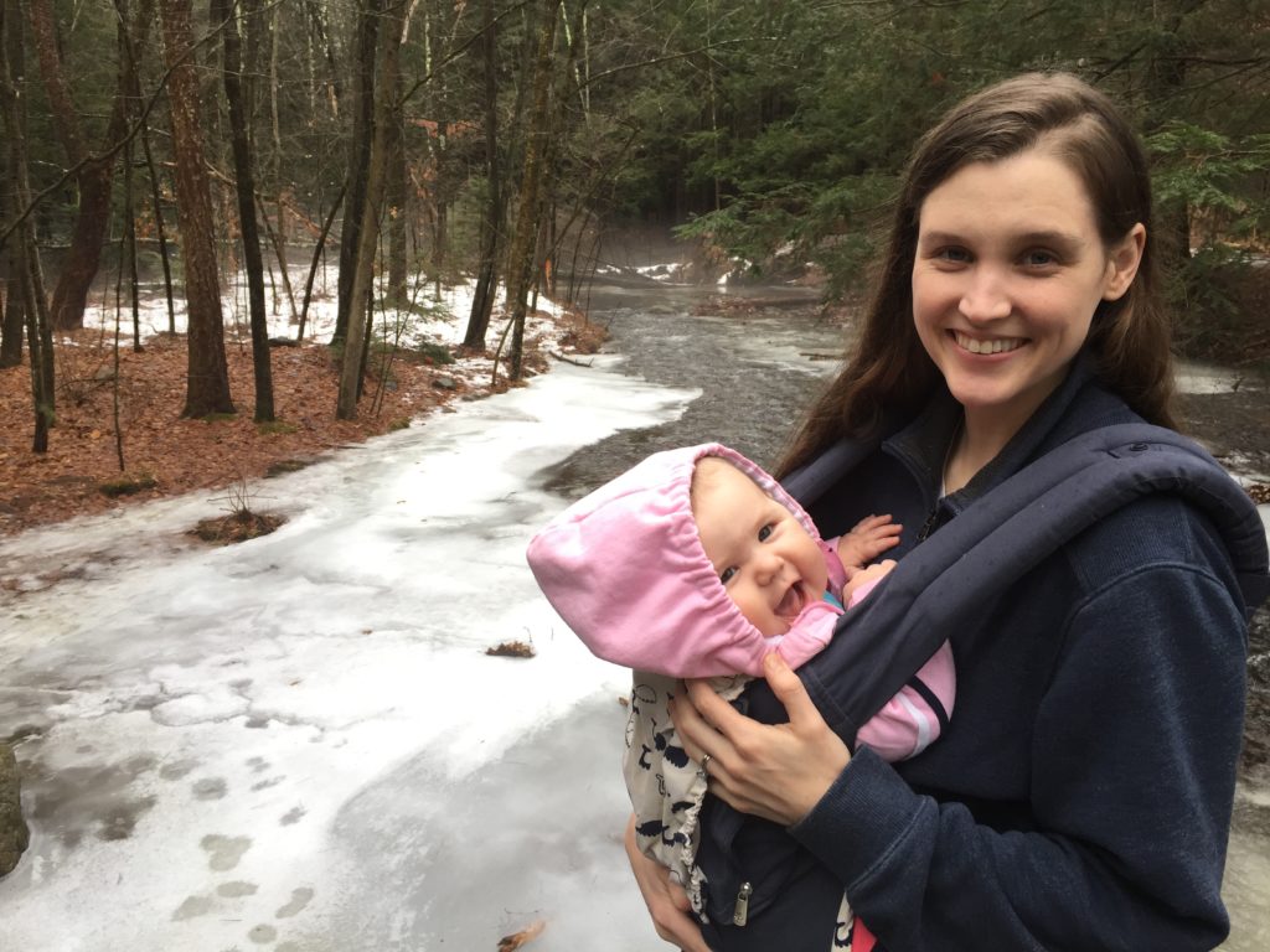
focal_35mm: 29
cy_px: 476
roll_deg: -0.3
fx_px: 1064
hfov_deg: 61.7
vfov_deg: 48.2
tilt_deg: -12.0
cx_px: 635
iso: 50
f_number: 2.2
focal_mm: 4.15
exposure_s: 1/120
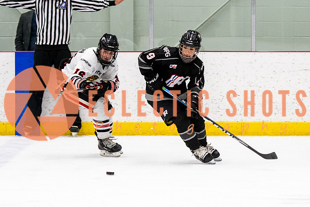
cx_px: 185
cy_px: 95
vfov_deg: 5.6
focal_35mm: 247
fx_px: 2124
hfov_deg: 8.3
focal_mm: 102
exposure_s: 1/640
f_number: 2.8
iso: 1800
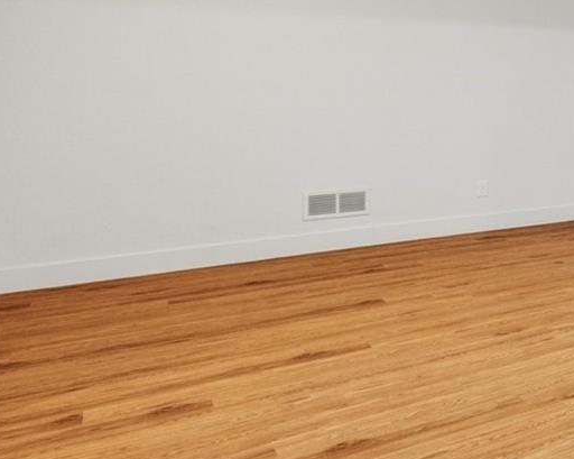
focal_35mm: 44
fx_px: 747
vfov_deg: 33.2
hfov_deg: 28.5
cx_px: 848
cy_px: 94
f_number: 11
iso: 800
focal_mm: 15
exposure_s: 1/4
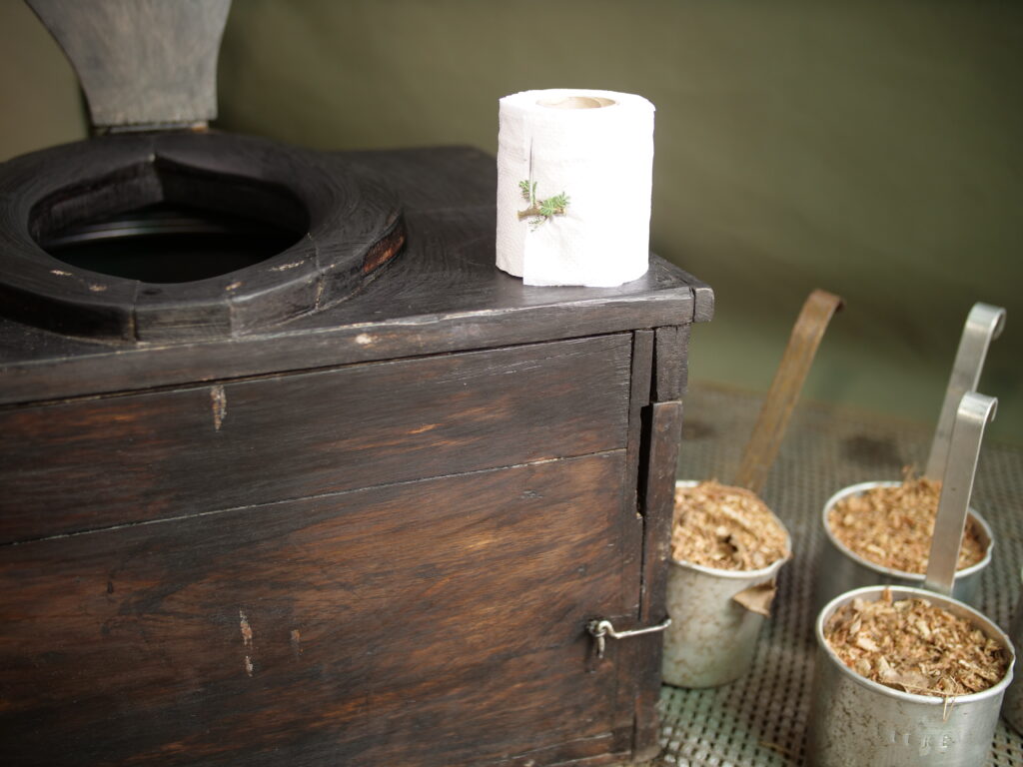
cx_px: 512
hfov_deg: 44.8
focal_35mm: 42
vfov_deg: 34.3
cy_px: 384
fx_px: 1241
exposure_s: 1/125
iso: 200
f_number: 1.2
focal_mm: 21
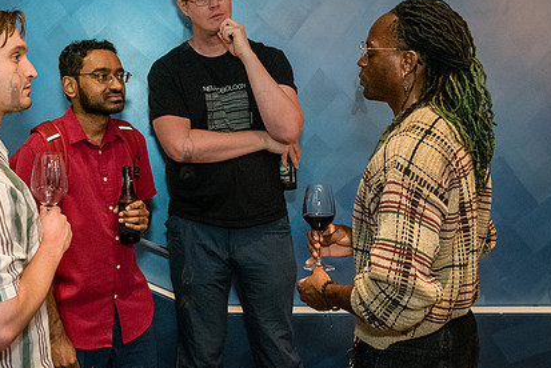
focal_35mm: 51
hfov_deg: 38.1
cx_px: 153
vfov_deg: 26.4
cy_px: 140
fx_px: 781
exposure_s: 1/250
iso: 6400
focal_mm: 28
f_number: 3.5
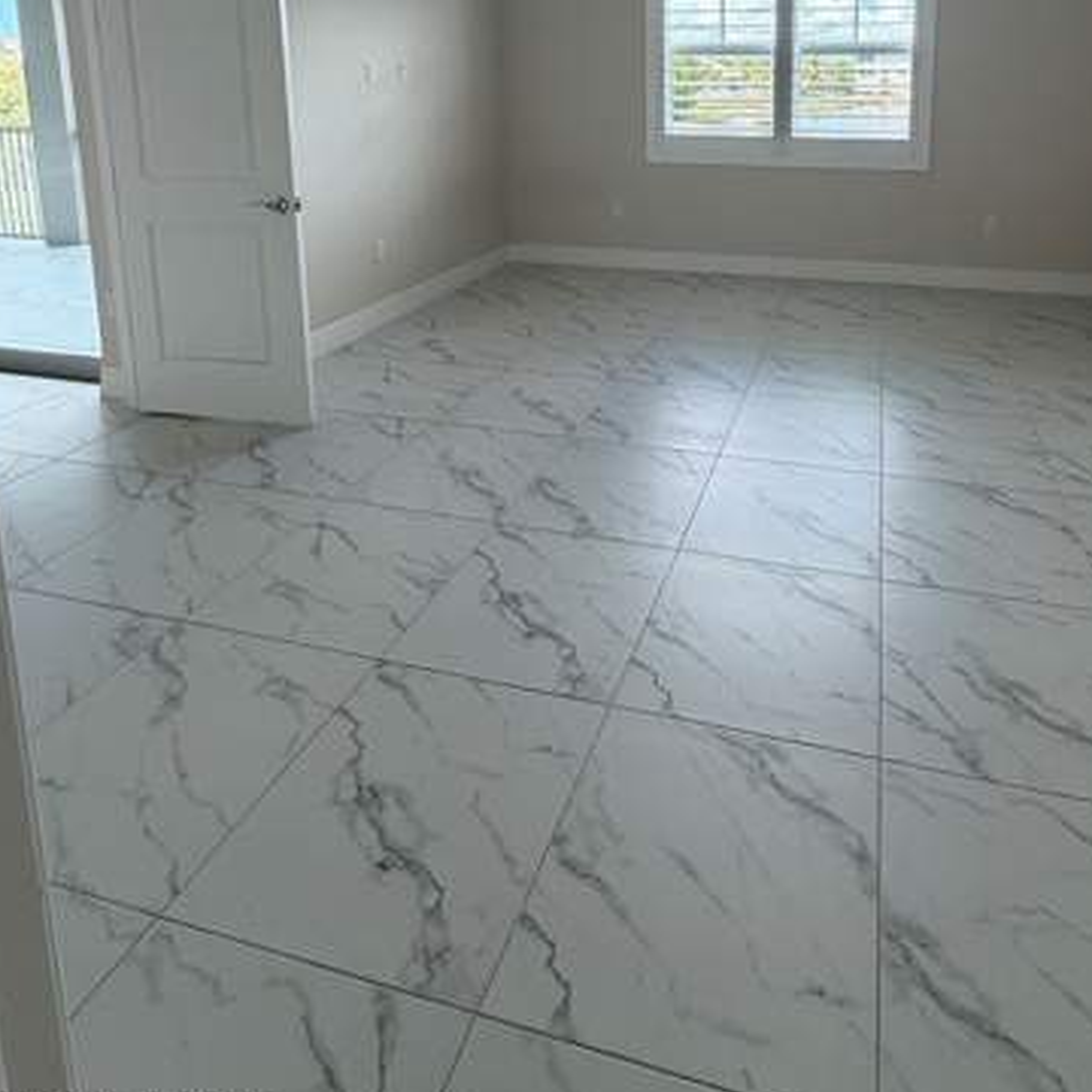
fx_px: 785
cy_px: 191
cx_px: 698
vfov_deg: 62.6
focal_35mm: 22
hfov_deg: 68.3
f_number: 2.2
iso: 100
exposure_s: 1/120
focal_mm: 2.22
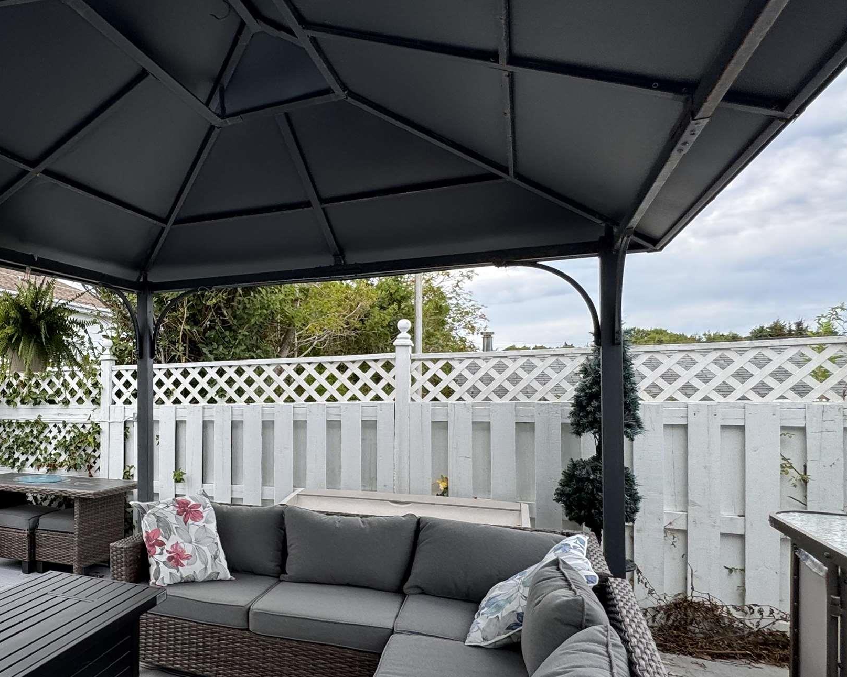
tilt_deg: +3.3
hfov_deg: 60.2
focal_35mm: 26
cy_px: 377
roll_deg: +0.2
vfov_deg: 54.8
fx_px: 652
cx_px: 158
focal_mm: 2.22
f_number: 2.2
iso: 40
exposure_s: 1/433
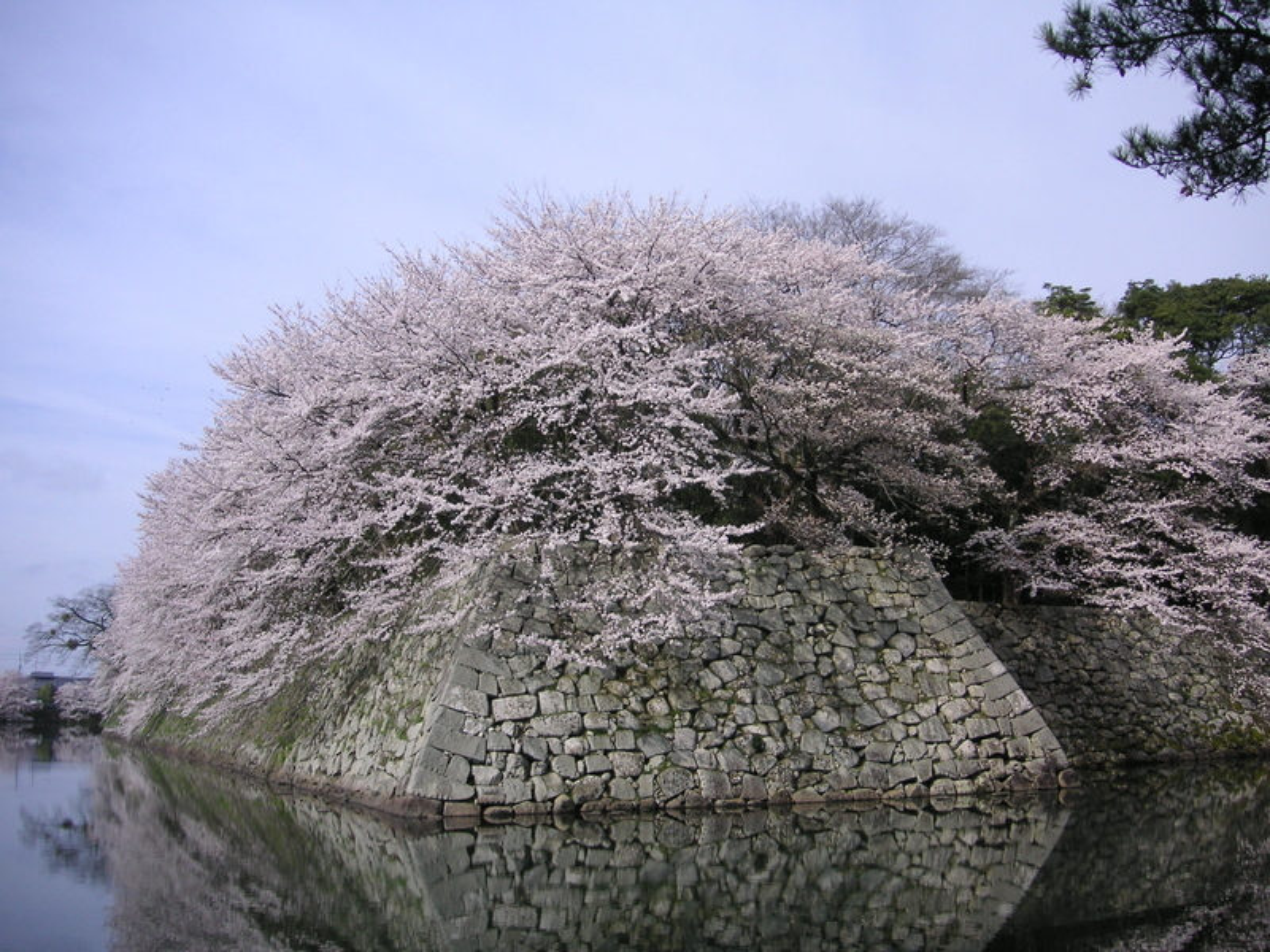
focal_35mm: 37
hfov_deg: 50.1
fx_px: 1357
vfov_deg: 38.7
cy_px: 476
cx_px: 635
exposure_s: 1/180
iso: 50
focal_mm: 6.1
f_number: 6.7
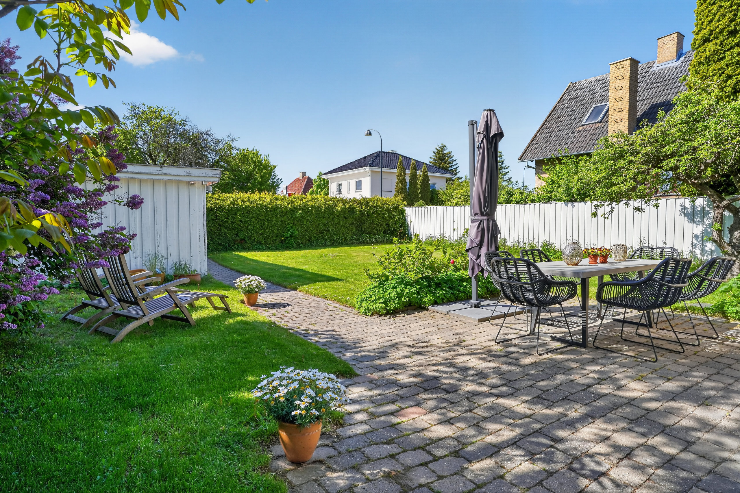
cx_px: 370
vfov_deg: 61.9
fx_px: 411
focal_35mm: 20
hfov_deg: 84.0
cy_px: 246
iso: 400
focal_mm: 20
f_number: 8
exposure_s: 1/80
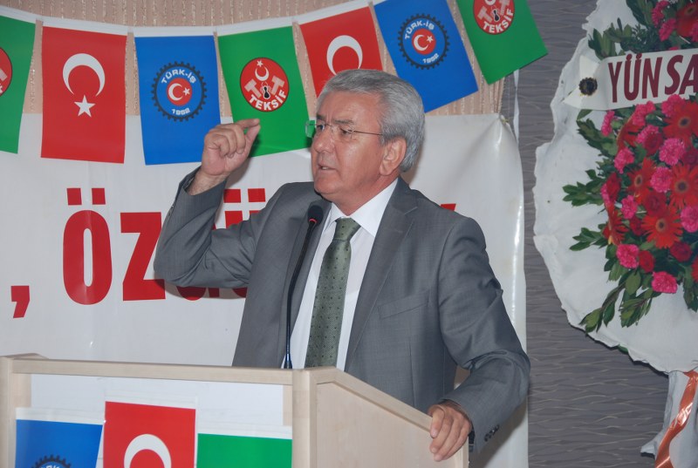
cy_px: 234
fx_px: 2331
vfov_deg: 11.5
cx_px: 349
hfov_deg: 17.0
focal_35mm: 120
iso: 200
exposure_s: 1/60
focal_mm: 80
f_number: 5.3
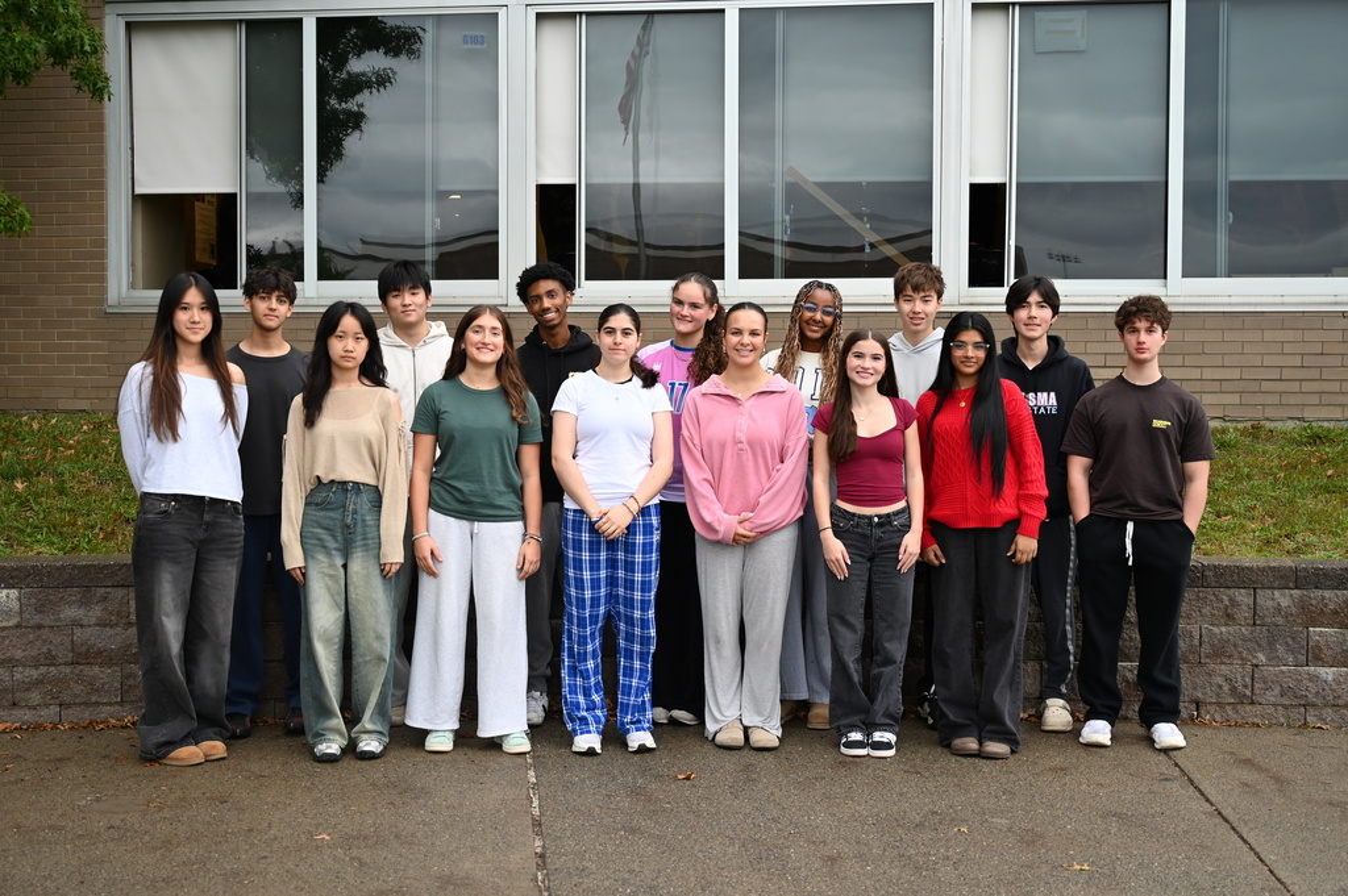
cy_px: 448
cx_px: 674
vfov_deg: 31.1
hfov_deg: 45.5
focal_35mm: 43
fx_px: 1609
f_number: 4
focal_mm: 43
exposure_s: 1/200
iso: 400
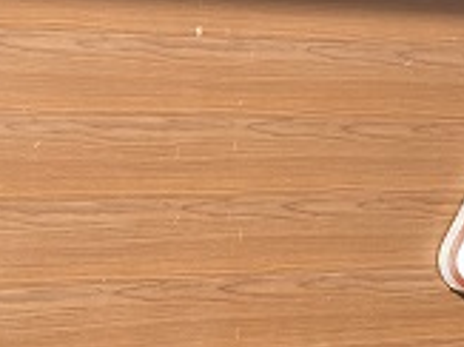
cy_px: 78
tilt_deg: +4.9
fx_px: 1741
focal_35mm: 130
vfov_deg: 11.4
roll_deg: +1.8
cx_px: 679
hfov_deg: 14.3
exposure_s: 1/1300
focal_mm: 4.25
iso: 32
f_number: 1.8
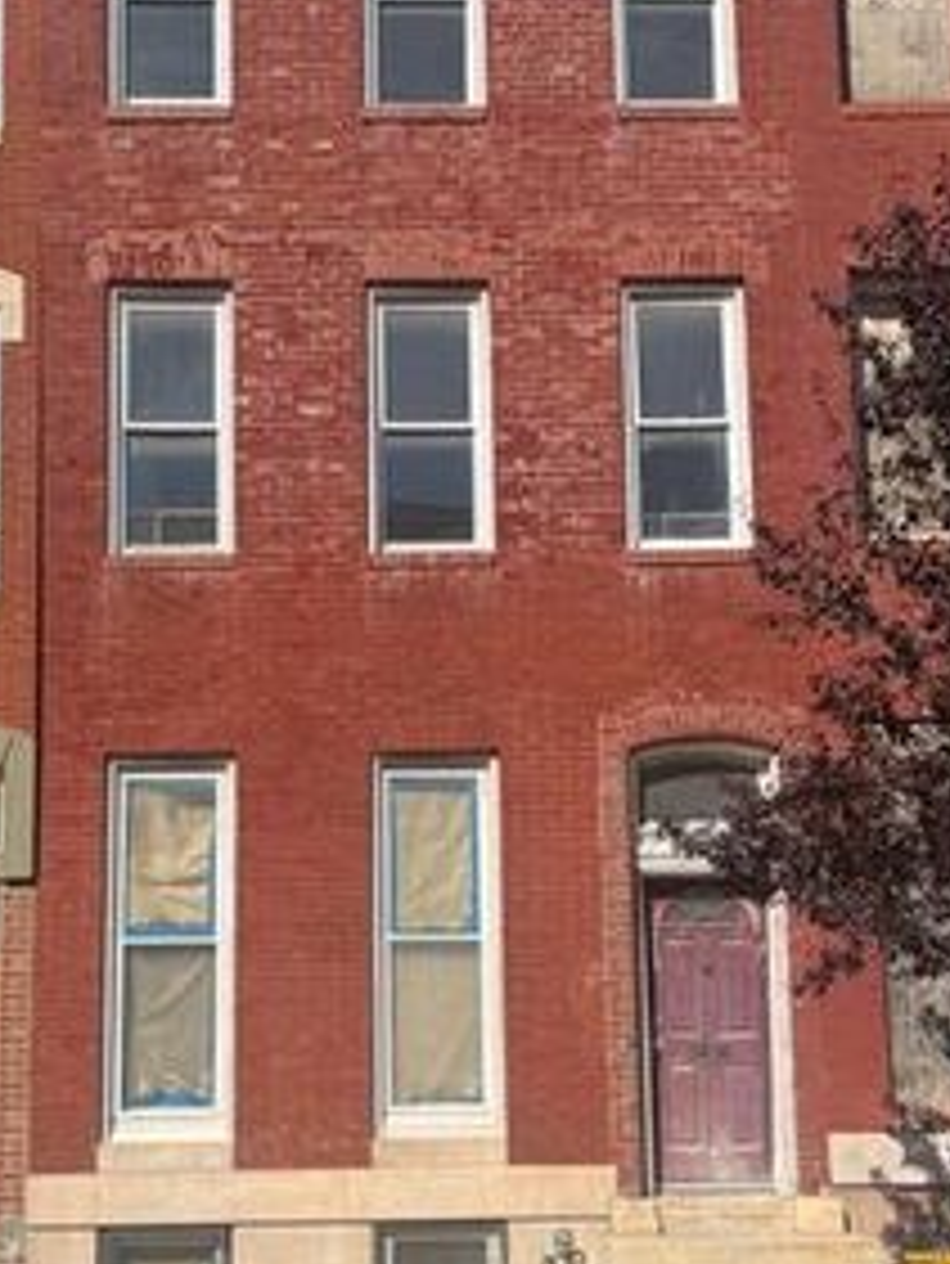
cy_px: 789
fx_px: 2084
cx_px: 338
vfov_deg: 33.6
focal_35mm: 57
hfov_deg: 25.6
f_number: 1.78
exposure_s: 1/7353
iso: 80
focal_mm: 6.76
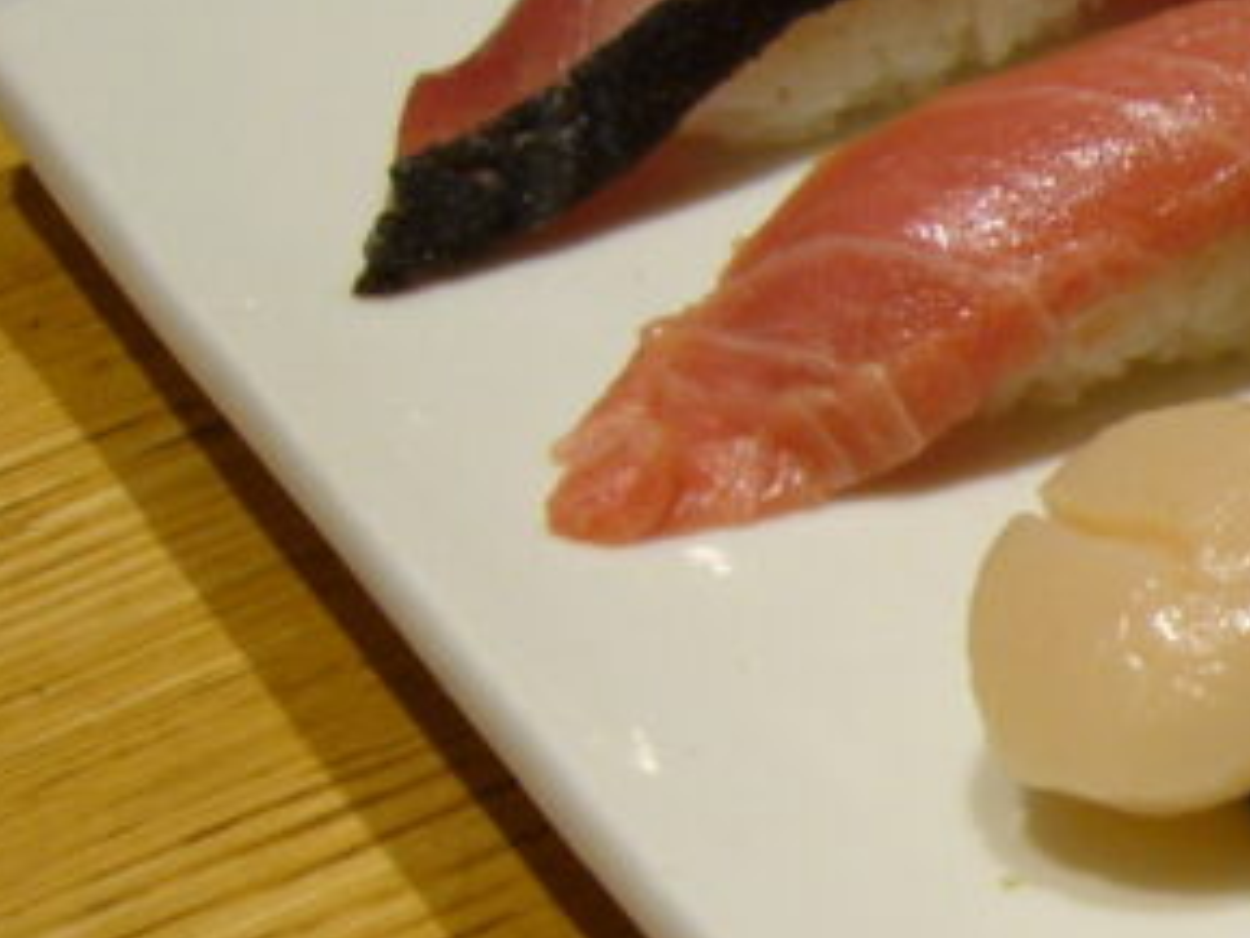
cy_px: 674
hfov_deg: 14.5
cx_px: 2046
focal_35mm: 124
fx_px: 4480
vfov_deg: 11.9
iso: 80
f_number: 2.8
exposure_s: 1/60
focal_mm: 5.8
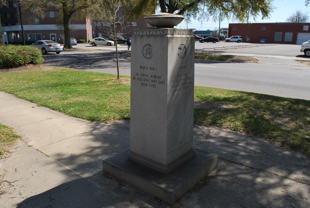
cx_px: 155
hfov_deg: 61.9
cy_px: 104
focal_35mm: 30
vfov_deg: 43.7
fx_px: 259
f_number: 7.1
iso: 100
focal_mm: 20
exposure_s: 1/200
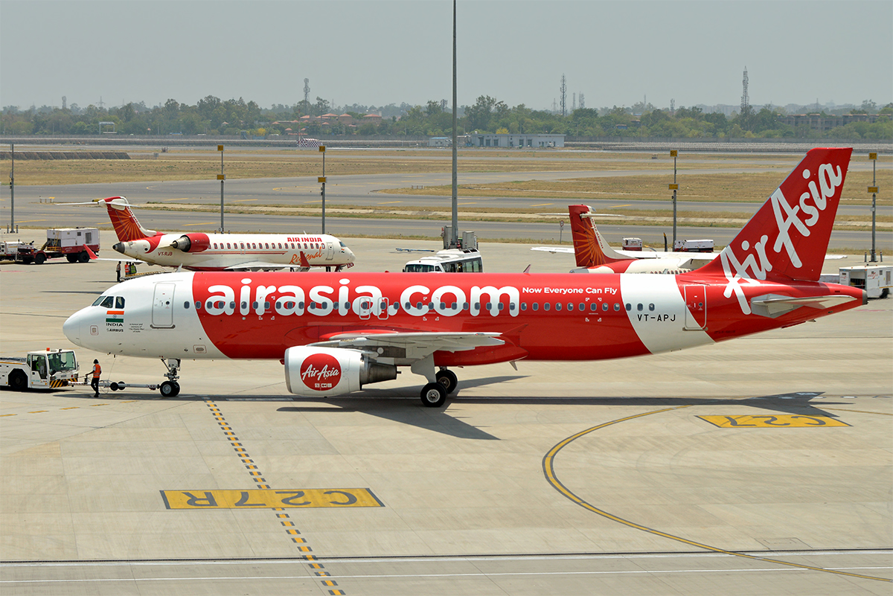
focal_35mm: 92
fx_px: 2283
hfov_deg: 22.1
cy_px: 298
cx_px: 446
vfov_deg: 14.9
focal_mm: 92
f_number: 6.3
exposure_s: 1/640
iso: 320
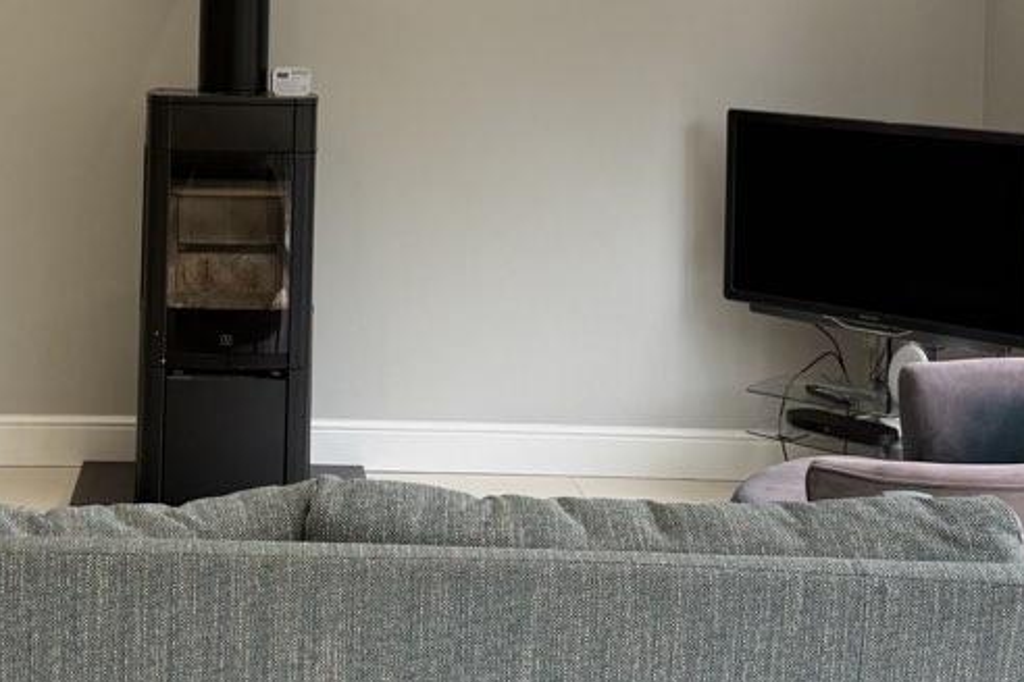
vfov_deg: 18.7
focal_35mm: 71
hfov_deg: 28.2
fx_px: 2019
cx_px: 308
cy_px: 25
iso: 64
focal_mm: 6.76
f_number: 1.78
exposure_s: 1/195
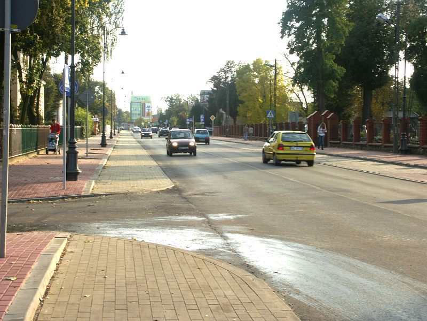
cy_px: 160
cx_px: 214
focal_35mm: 66
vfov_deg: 22.3
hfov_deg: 29.4
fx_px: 814
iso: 64
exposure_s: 1/125
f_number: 6.3
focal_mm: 16.98
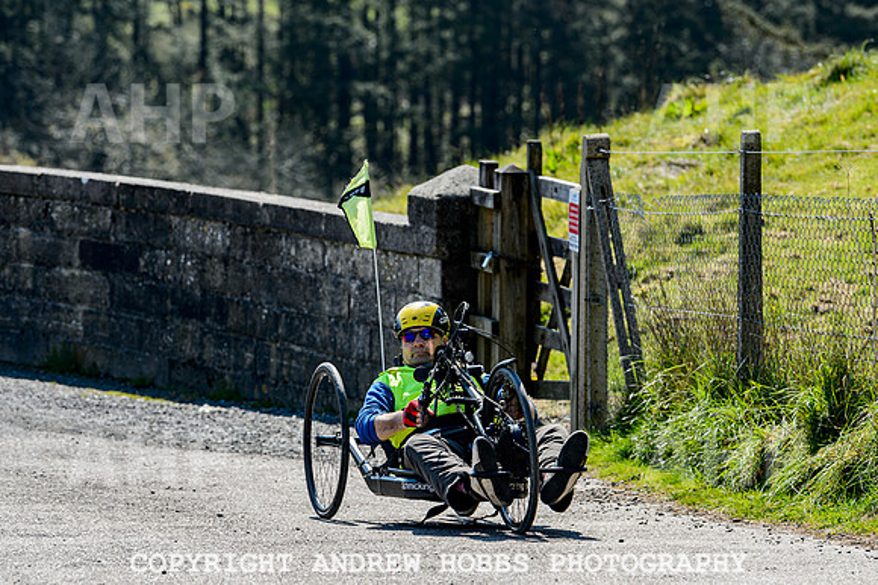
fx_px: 4876
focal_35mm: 200
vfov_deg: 6.9
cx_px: 517
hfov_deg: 10.3
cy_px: 344
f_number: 5
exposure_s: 1/800
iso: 160
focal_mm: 170
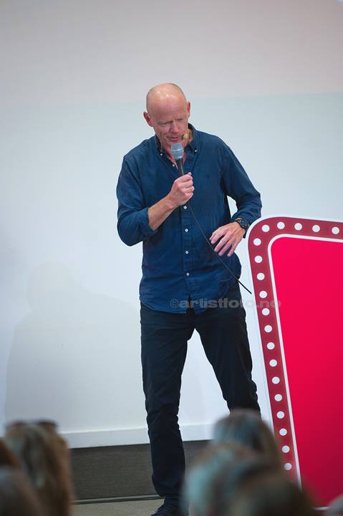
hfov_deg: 6.9
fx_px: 2862
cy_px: 258
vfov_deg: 10.3
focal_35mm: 200
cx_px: 172
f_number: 2.8
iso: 2000
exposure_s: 1/800
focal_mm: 200
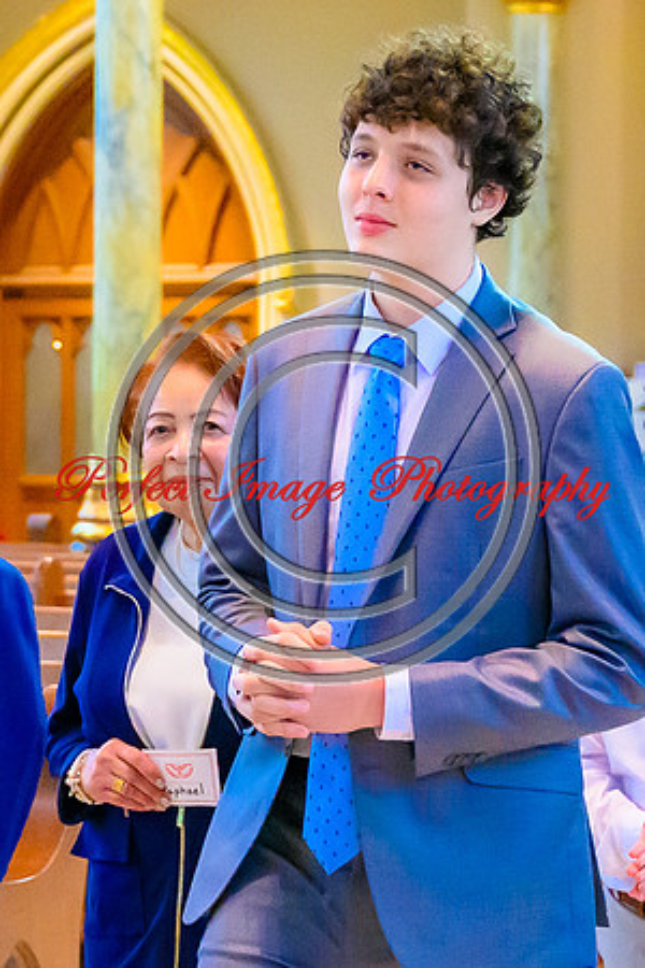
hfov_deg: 10.8
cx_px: 208
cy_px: 653
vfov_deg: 16.2
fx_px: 3399
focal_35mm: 126
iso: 3600
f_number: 2.8
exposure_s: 1/125
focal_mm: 34
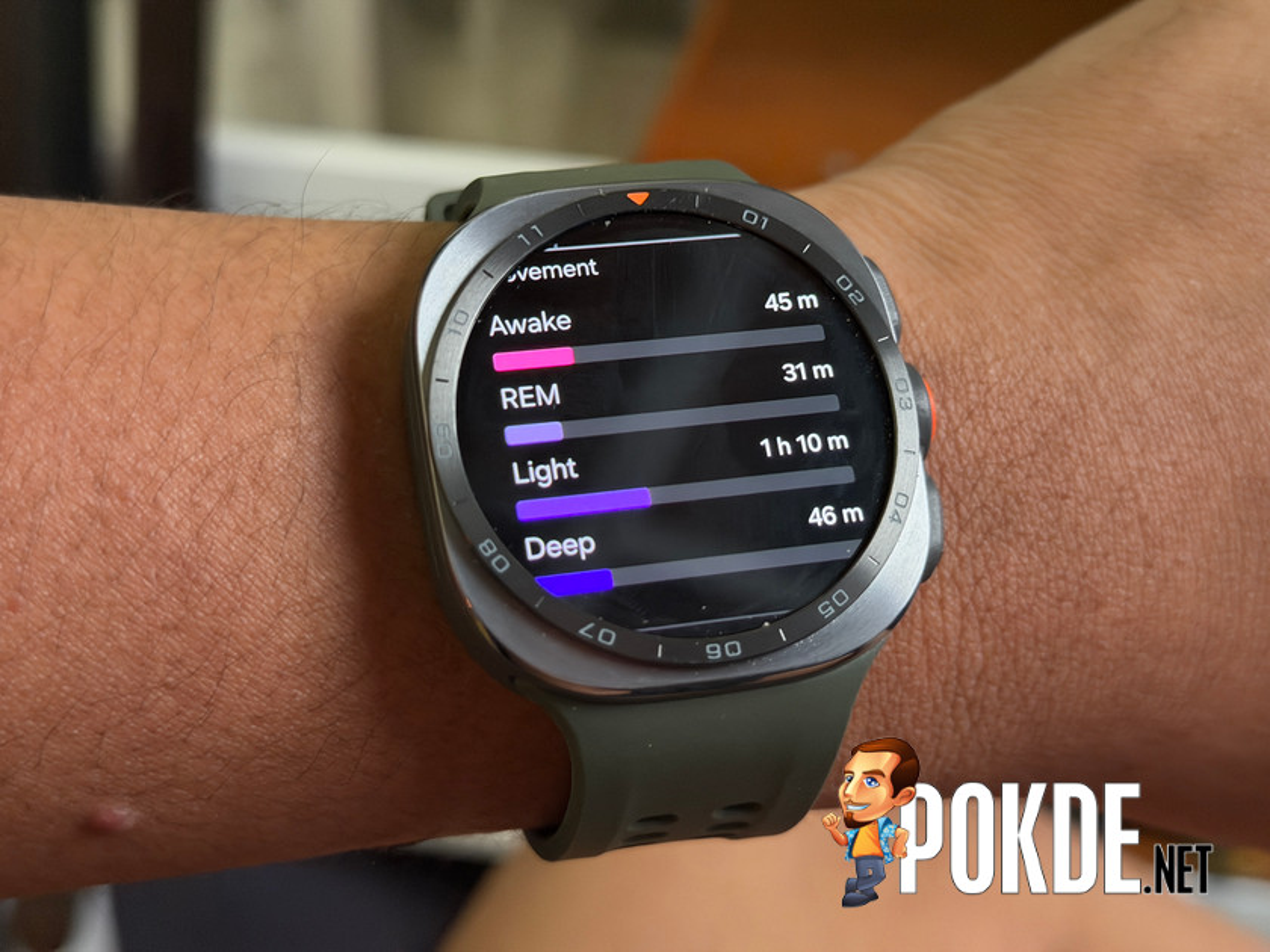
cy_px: 476
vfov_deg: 30.3
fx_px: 1761
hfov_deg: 39.7
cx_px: 635
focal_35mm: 48
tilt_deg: -30.8
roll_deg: -1.5
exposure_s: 1/24
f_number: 1.78
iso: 640
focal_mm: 6.76
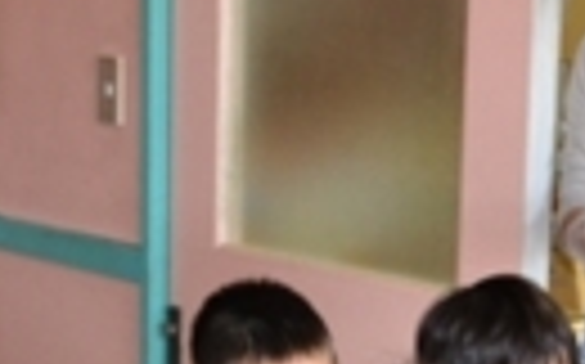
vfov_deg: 9.8
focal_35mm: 132
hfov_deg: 15.8
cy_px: 357
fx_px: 2103
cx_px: 176
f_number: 4.5
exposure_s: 1/60
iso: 1600
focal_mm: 28
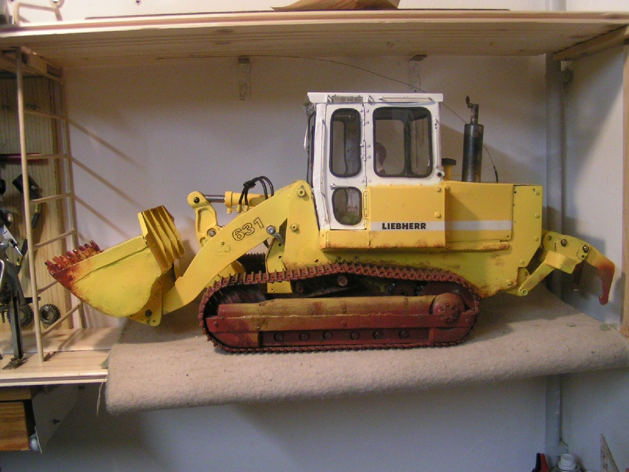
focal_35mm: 38
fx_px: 690
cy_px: 236
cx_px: 314
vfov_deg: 37.7
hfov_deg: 49.0
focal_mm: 5.8
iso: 200
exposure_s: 1/25
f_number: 2.8
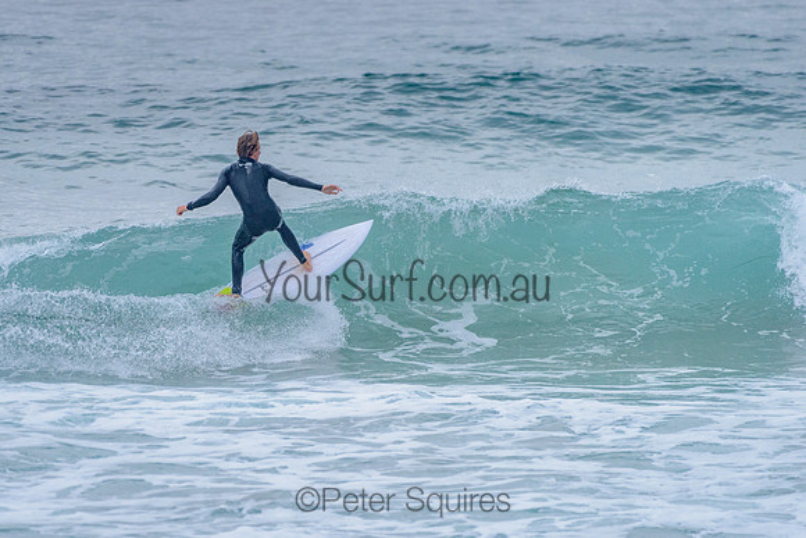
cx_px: 316
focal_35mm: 613
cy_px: 233
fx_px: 13724
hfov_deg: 3.4
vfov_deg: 2.2
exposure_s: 1/2000
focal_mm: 500
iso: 1400
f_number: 5.6
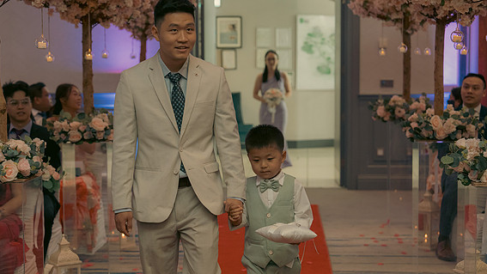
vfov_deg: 16.1
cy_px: 132
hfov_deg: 28.2
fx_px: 969
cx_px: 248
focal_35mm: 75
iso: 2500
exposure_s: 1/160
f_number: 3.5
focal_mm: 70
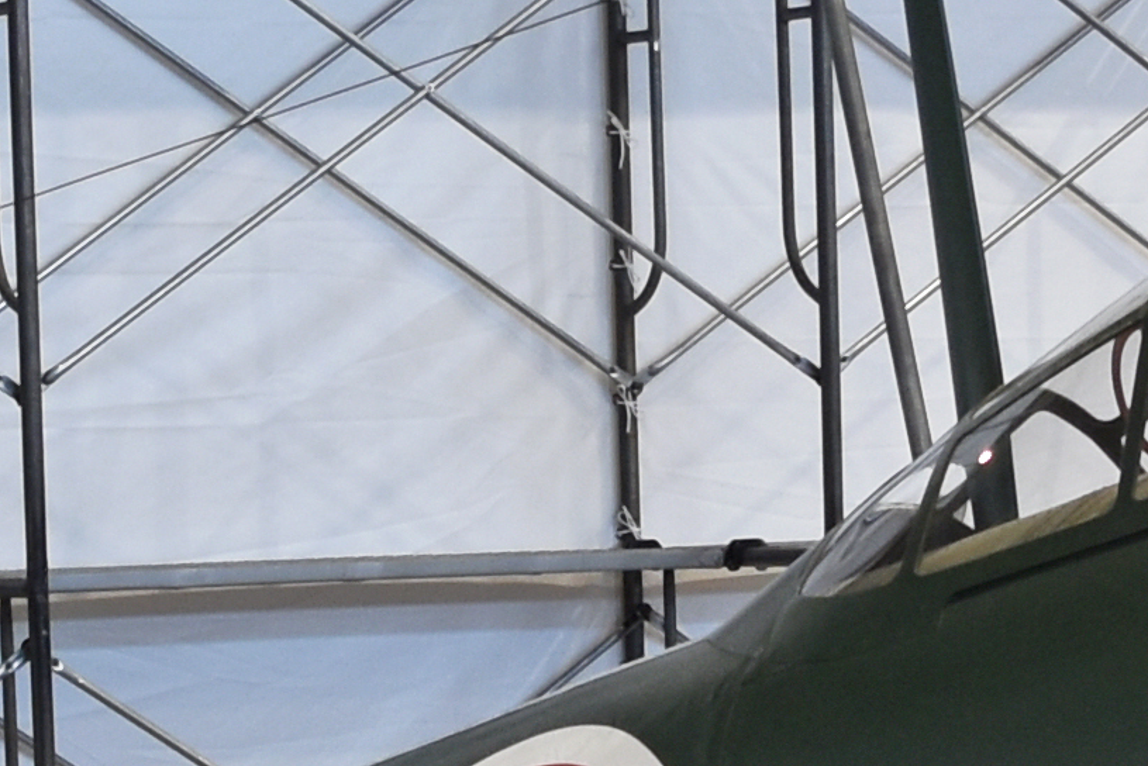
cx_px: 705
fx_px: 6284
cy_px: 1148
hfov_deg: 10.4
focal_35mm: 197
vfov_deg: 6.9
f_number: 3.5
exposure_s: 1/30
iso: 200
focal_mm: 18
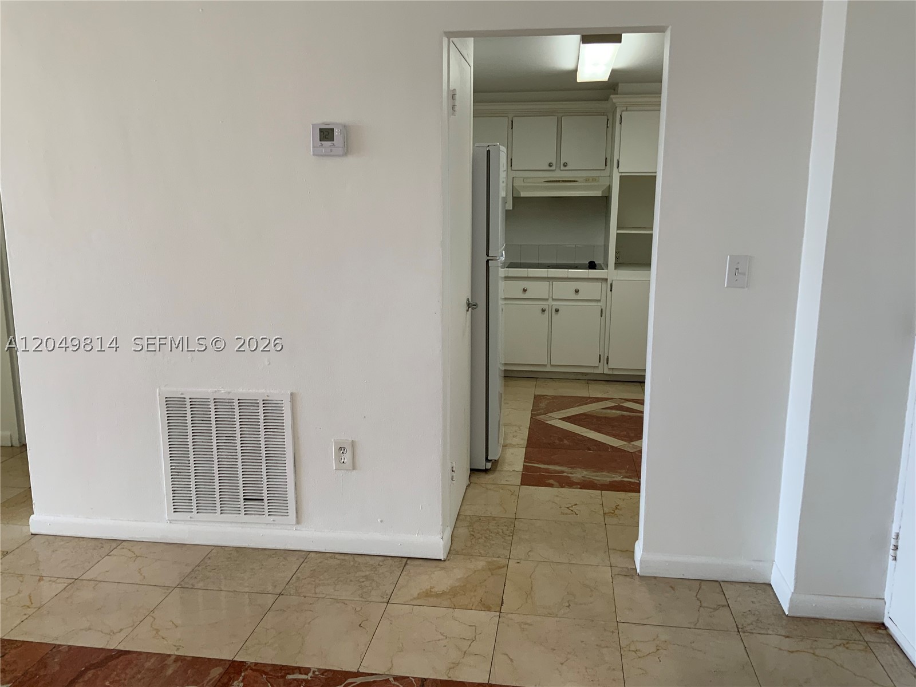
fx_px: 767
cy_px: 344
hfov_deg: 61.7
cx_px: 458
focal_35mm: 29
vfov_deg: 48.2
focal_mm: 3
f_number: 1.8
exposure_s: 1/120
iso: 50
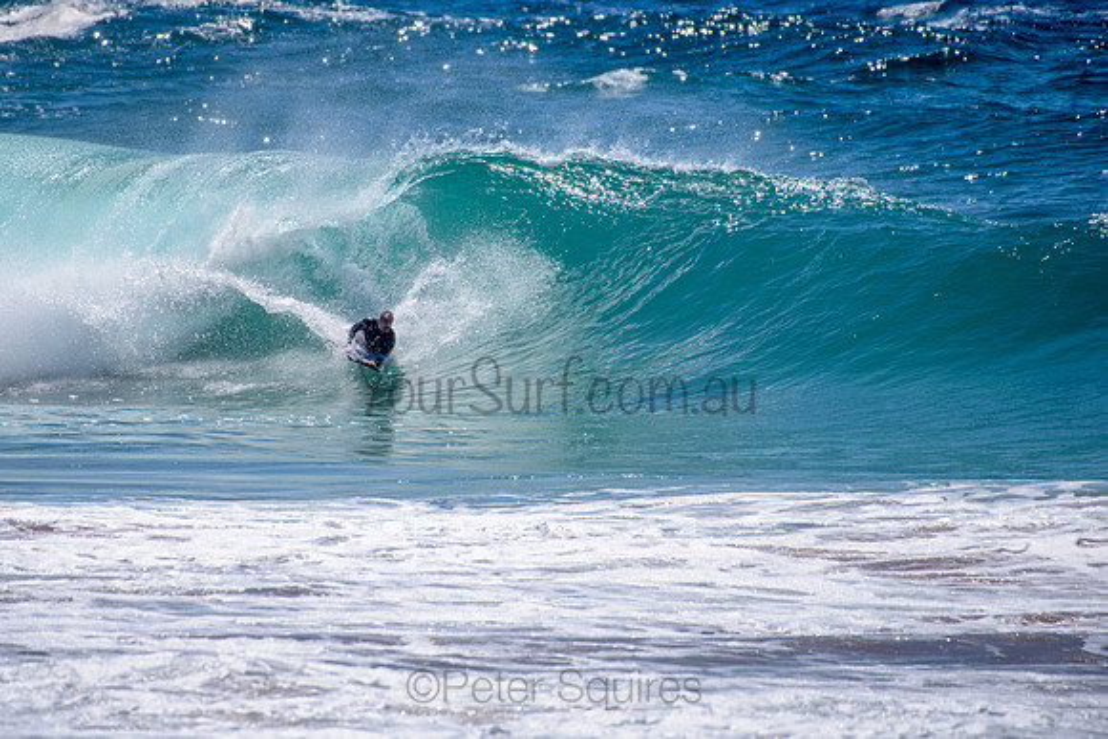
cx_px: 459
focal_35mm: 613
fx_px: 18865
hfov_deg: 3.4
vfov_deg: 2.2
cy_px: 337
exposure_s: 1/2000
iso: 80
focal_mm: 500
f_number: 5.6
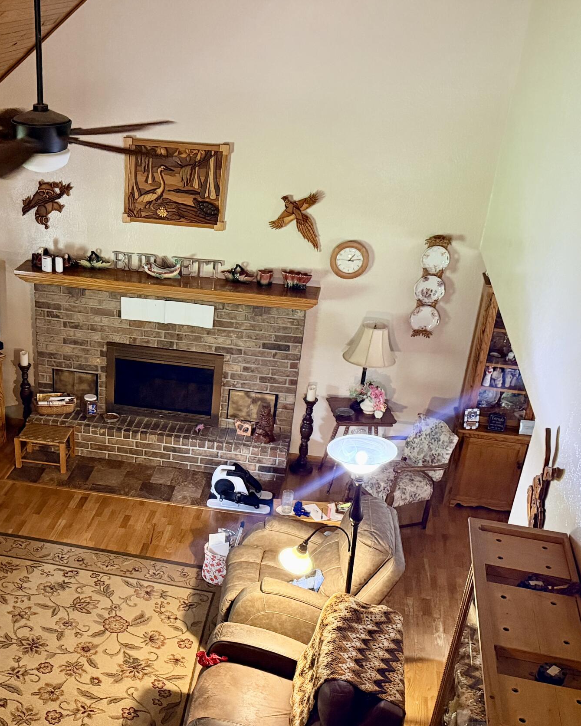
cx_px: 151
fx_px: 903
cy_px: 485
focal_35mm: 42
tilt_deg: -28.8
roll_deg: -1.8
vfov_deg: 43.2
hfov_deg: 35.0
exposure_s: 1/40
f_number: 1.78
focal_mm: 6.76
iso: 800
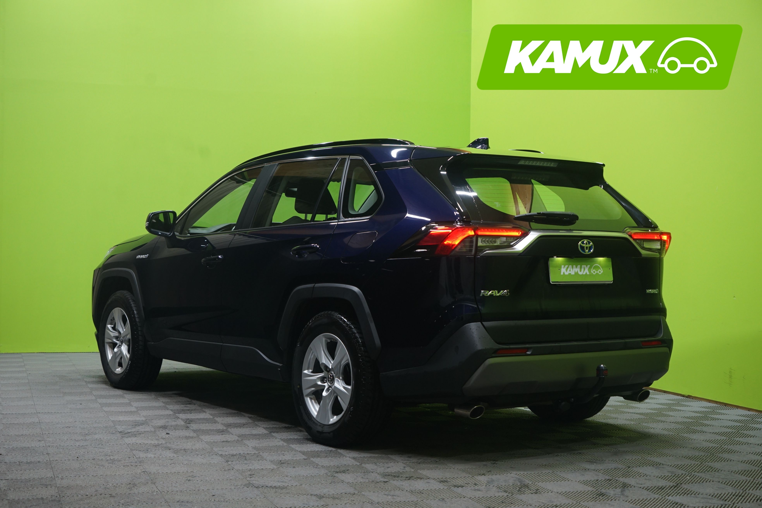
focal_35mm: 52
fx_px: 1101
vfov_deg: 26.0
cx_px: 381
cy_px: 254
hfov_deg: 38.2
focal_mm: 52
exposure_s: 1/25
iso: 800
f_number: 5.6
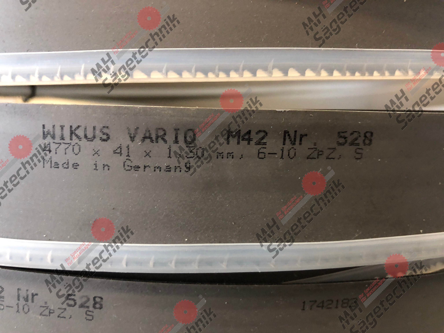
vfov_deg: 49.7
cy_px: 166
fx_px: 359
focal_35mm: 28
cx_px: 222
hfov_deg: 63.4
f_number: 1.8
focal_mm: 4
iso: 100
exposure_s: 1/9
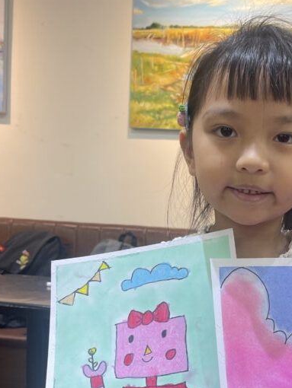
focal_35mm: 49
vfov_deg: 37.9
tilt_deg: -6.9
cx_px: 255
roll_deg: -3.5
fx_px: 551
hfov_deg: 28.7
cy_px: 291
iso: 64
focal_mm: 5.1
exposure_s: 1/100
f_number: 1.6
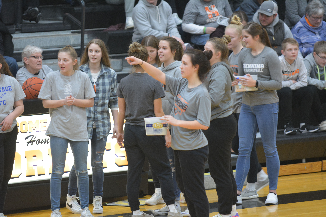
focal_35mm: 300
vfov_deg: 4.6
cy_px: 108
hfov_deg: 6.9
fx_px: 2716
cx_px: 163
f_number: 2.8
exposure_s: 1/80
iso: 1600
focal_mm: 200
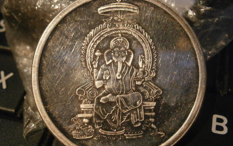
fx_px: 318
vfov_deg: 25.8
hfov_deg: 40.3
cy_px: 77
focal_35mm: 50
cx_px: 116
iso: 800
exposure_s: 1/50
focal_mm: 8.3
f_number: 3.4
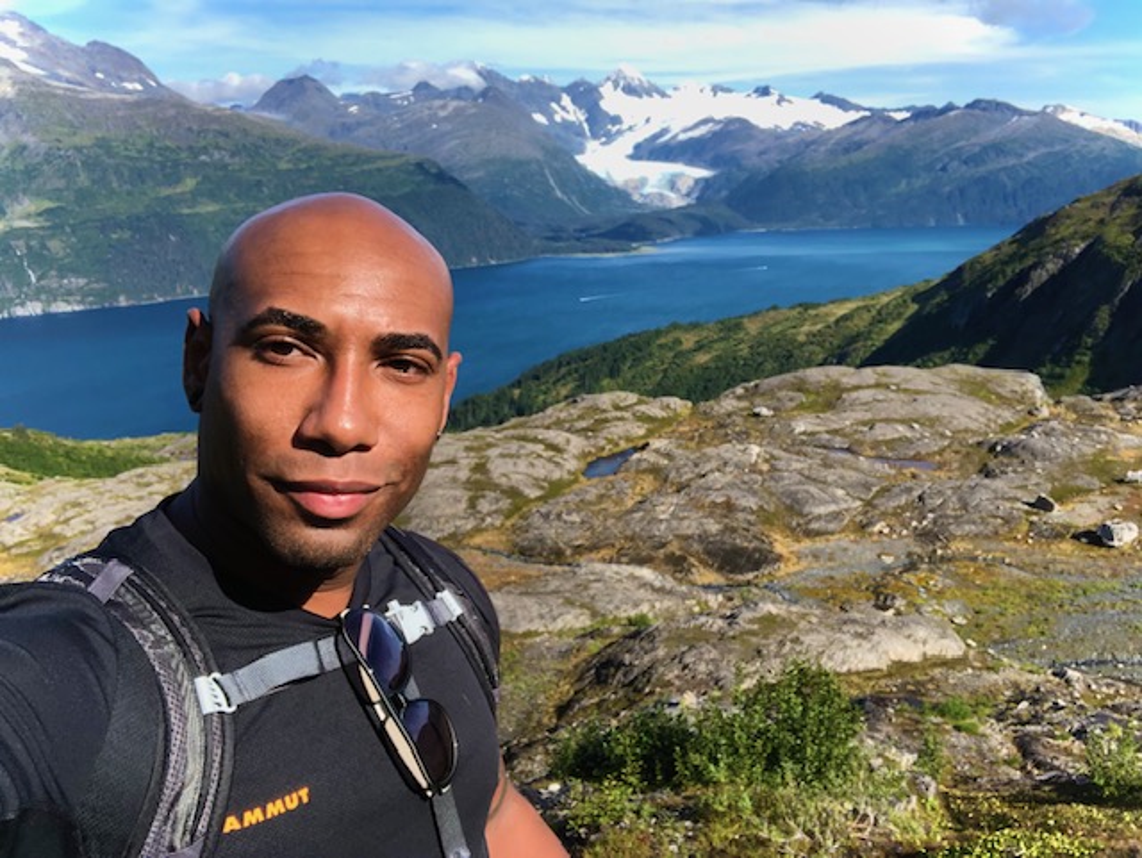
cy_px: 429
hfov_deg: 56.8
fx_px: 1056
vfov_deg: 44.2
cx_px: 571
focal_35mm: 32
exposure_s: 1/743
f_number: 2.2
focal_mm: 2.87
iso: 20
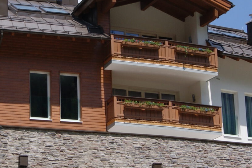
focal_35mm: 165
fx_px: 1152
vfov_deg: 8.3
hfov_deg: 12.4
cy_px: 64
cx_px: 62
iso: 100
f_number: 13
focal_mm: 35
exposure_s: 1/160
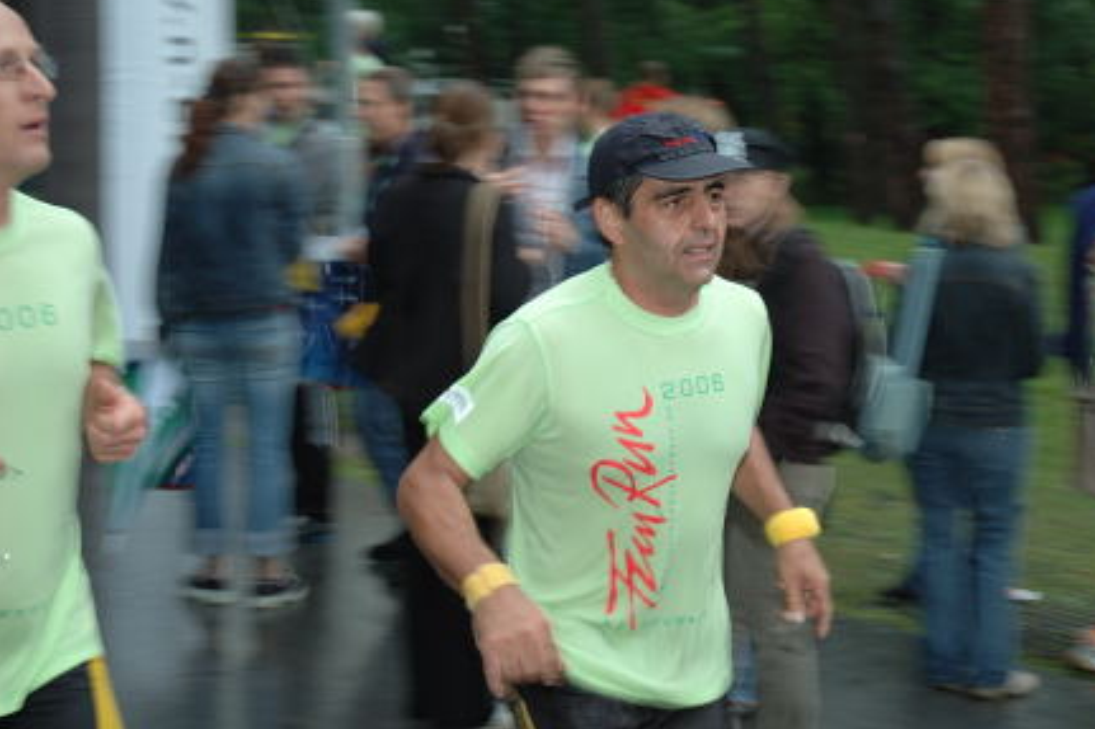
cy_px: 293
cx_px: 709
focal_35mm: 69
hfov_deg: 29.2
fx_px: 2087
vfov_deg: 19.8
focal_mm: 35
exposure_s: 1/90
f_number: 4.8
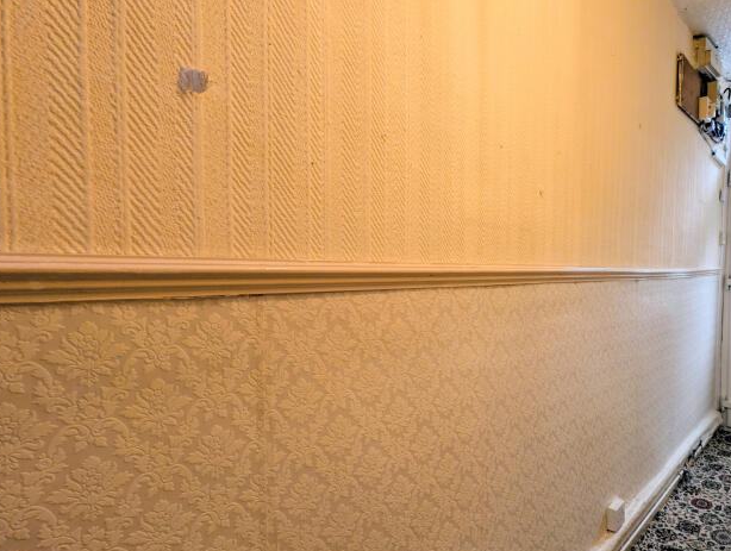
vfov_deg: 66.1
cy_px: 285
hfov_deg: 76.5
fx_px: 423
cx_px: 535
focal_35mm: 20
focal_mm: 2.23
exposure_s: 1/100
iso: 68
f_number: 1.95
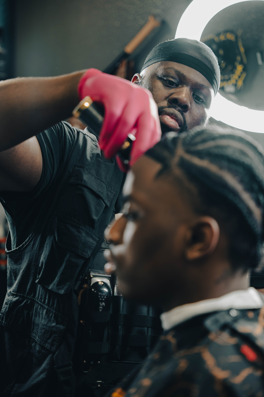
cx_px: 132
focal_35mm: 70
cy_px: 198
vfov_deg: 28.8
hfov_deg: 19.5
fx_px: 770
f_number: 2.8
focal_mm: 70
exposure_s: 1/30
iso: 640
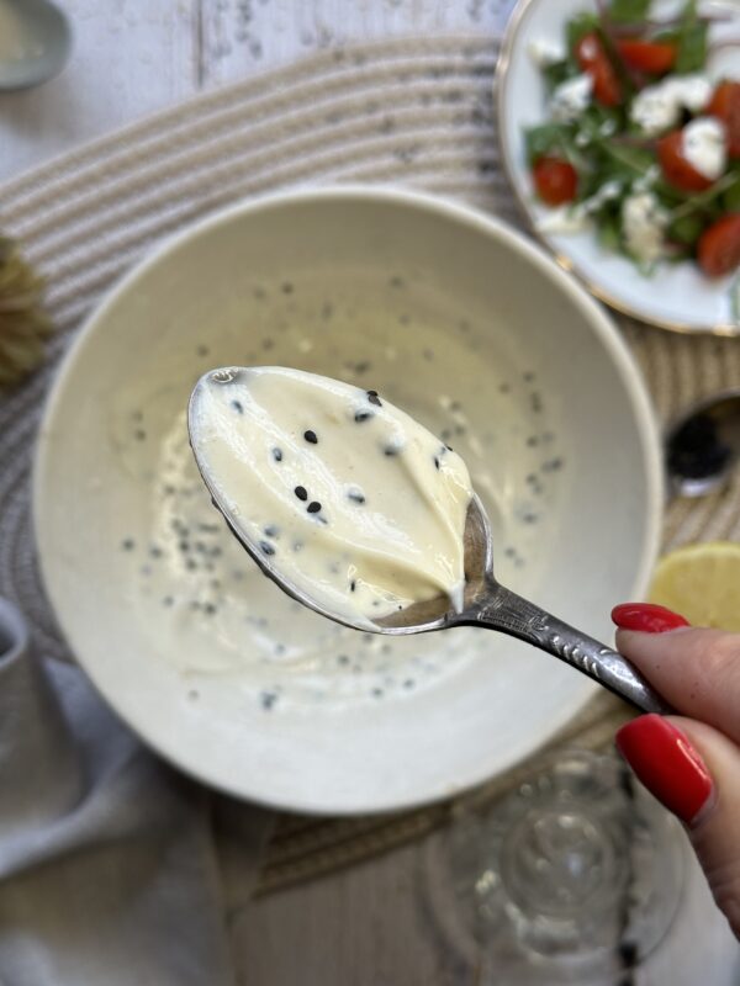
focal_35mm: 48
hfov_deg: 30.3
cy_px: 493
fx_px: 1368
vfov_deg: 39.7
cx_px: 370
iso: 80
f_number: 1.78
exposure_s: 1/121
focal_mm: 6.86
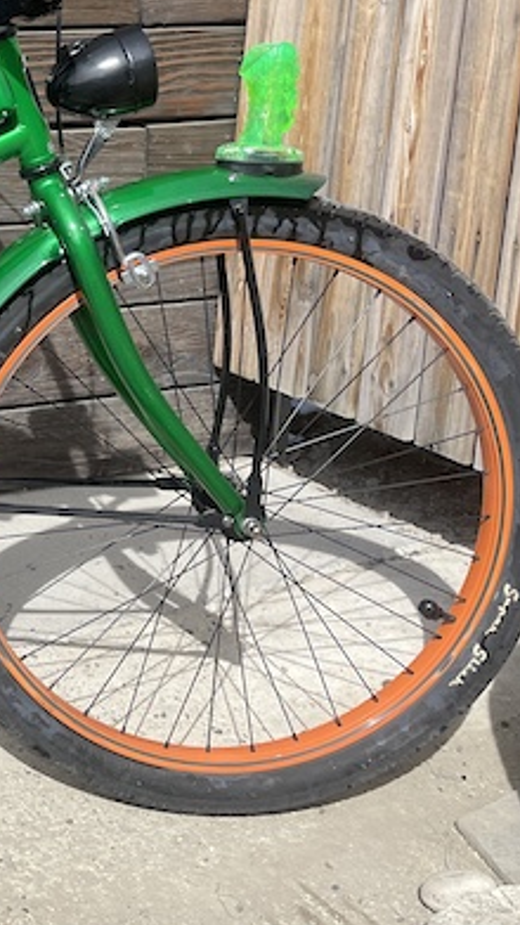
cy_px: 232
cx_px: -338
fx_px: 1421
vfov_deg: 35.2
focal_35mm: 58
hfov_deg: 17.7
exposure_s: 1/1916
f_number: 1.6
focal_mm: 4.2
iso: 32
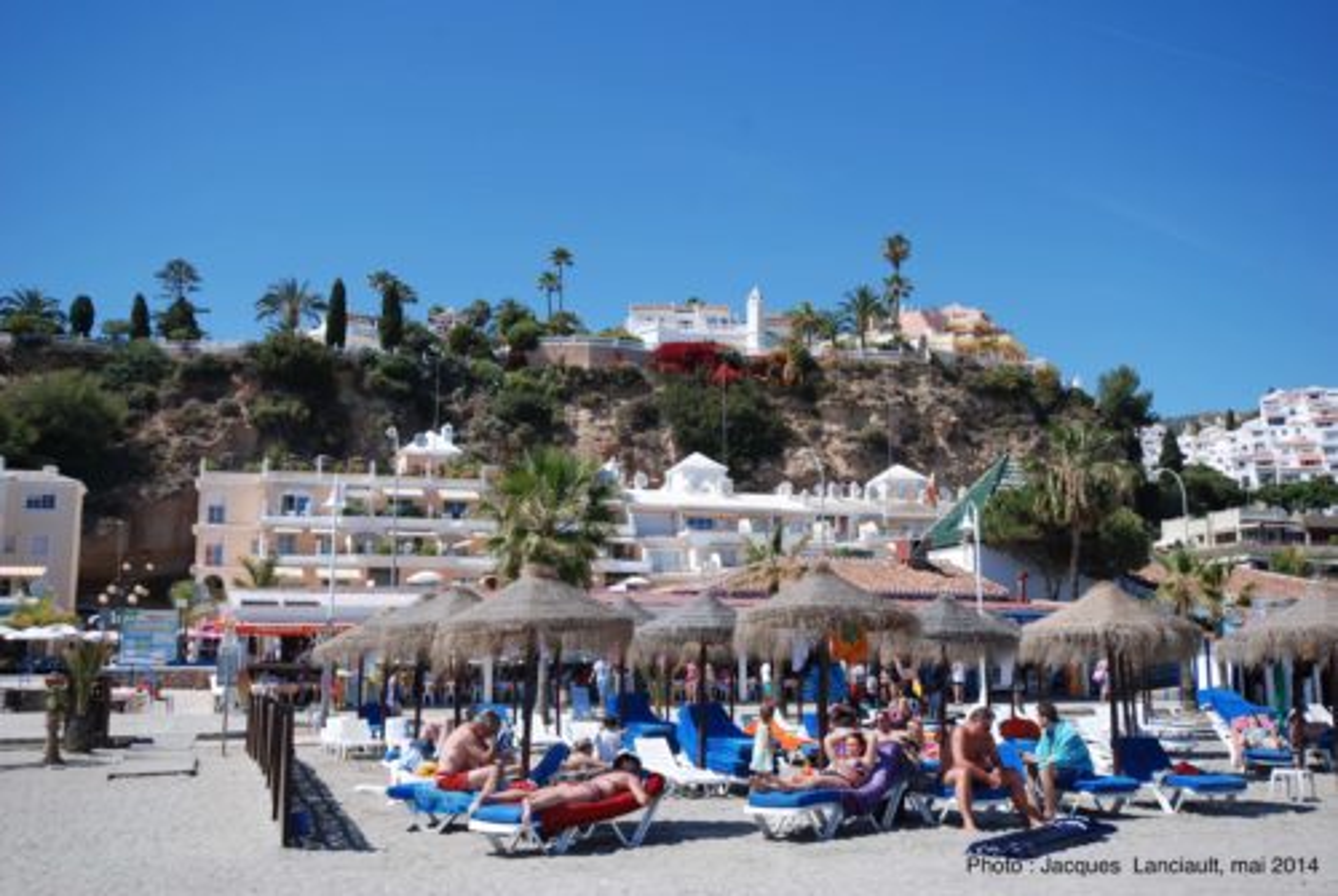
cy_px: 448
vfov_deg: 37.0
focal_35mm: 36
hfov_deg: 53.1
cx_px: 669
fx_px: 1340
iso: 100
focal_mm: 24
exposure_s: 1/200
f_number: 7.1
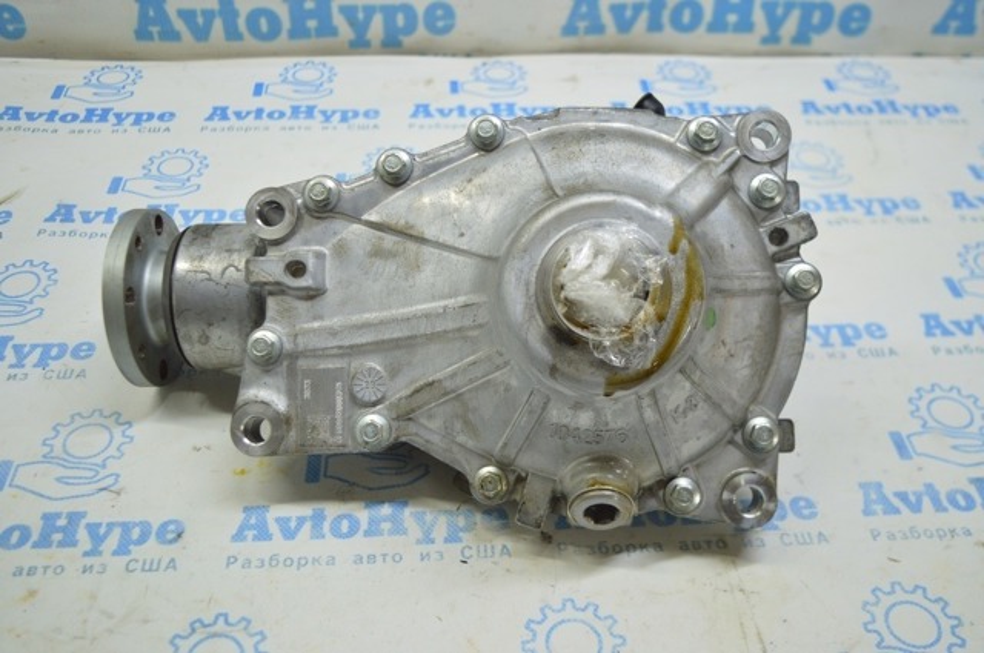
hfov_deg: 53.2
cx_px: 492
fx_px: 983
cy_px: 326
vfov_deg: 36.8
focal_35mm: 36
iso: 400
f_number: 4
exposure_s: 1/40
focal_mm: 24
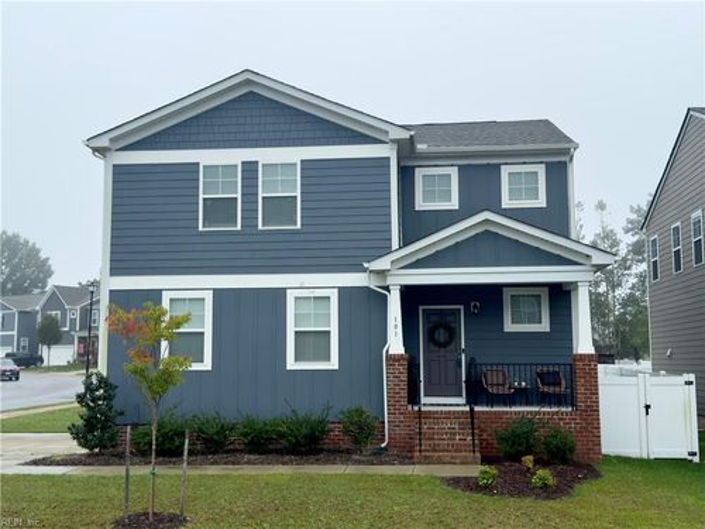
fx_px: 835
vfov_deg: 35.1
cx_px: 352
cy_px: 264
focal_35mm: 41
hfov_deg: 45.8
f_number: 1.78
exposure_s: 1/1299
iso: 100
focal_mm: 6.76
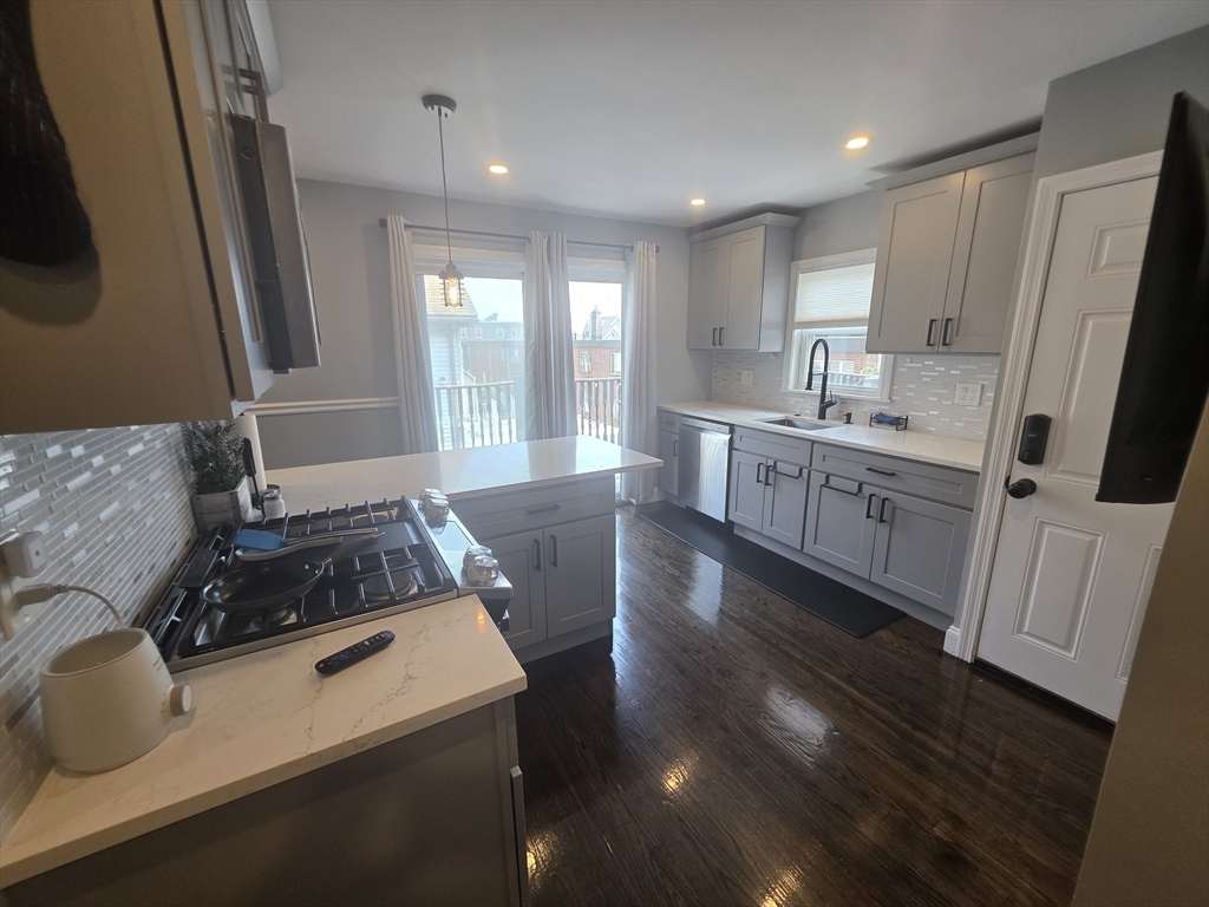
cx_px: 604
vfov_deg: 89.9
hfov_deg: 106.2
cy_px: 454
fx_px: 454
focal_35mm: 13
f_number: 1.9
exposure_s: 1/120
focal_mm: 2.2
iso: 100
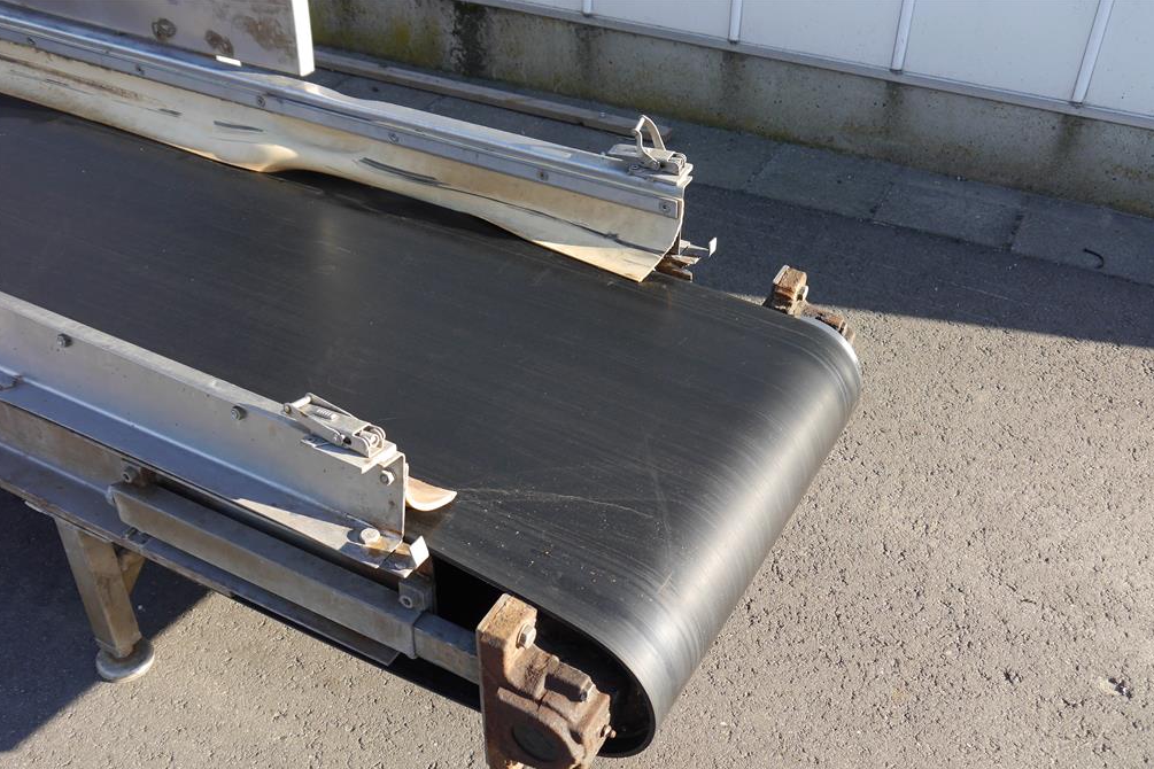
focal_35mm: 36
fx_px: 1154
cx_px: 579
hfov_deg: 53.1
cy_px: 438
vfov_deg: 36.8
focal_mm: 17
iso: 160
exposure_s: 1/200
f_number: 5
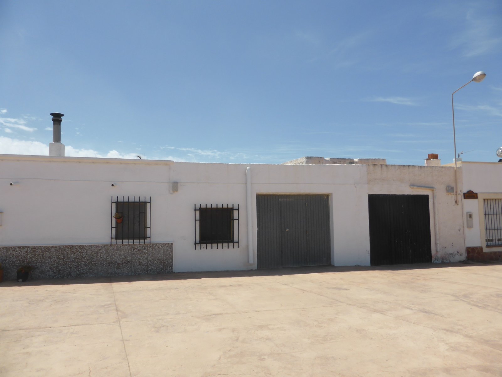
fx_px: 363
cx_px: 251
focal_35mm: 25
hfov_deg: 69.4
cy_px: 188
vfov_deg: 54.9
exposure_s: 1/1600
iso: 100
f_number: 3.5
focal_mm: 4.3
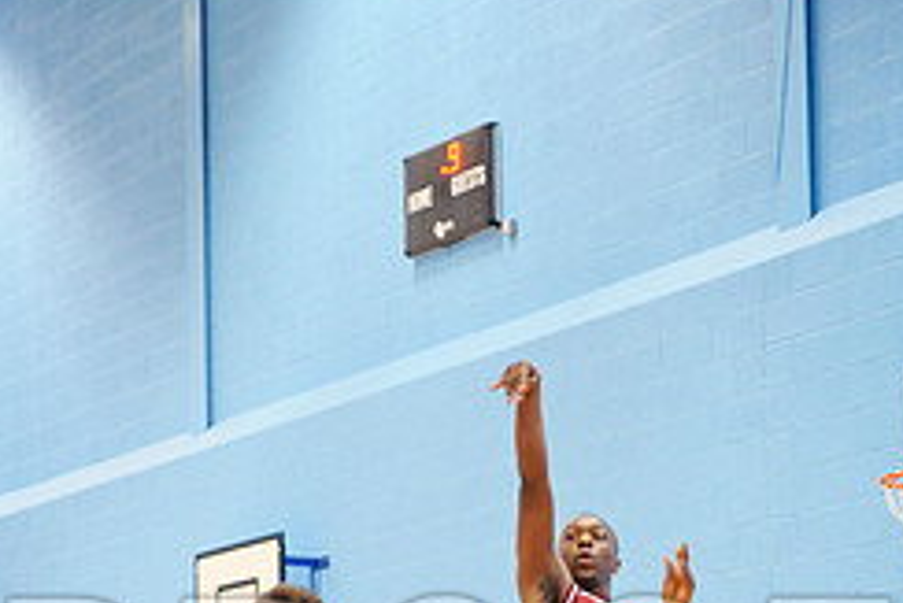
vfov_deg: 10.5
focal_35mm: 129
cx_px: 431
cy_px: 688
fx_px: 3238
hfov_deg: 15.9
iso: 8000
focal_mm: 70
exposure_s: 1/400
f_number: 2.8
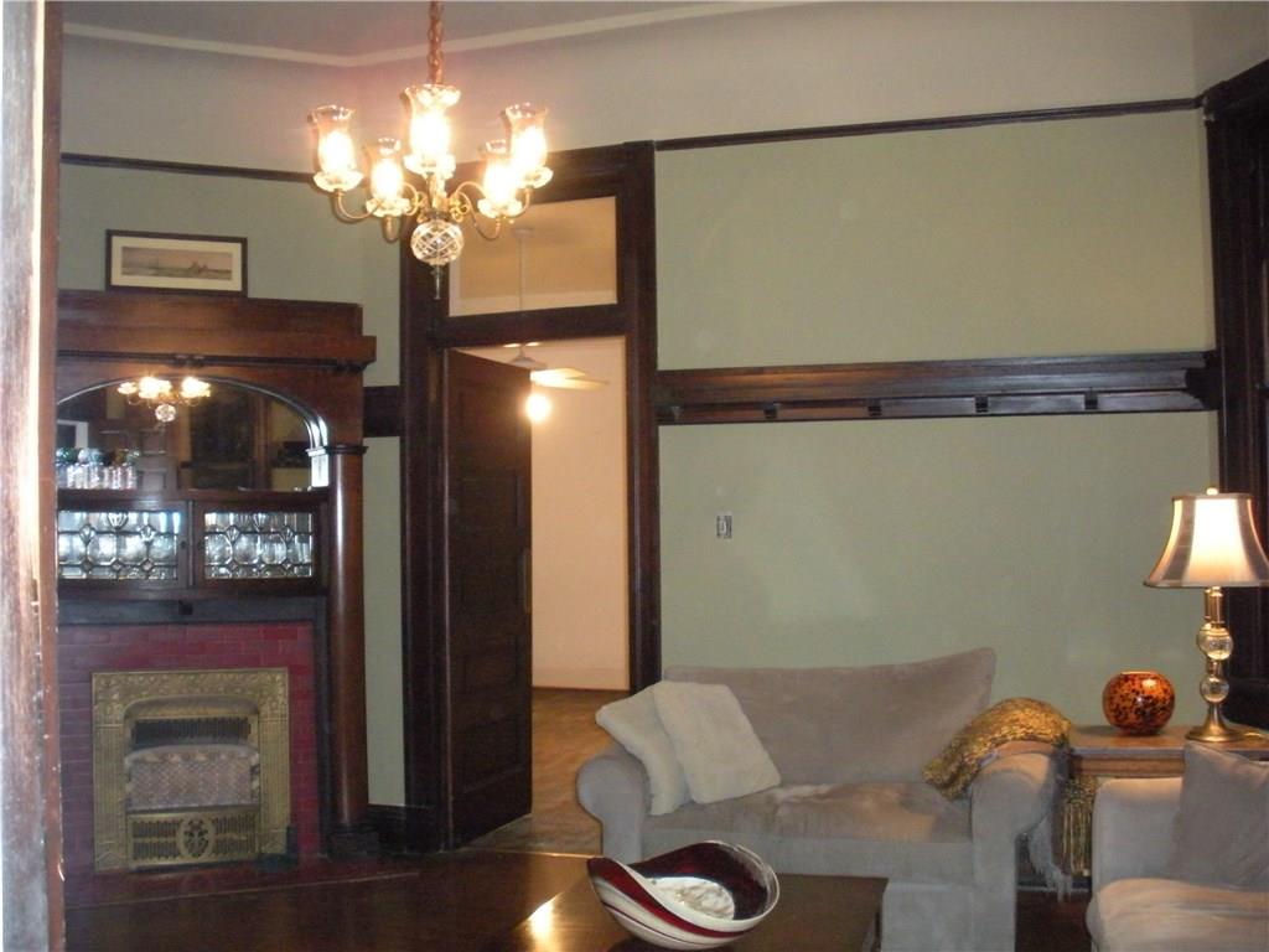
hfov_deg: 51.4
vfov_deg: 39.7
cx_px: 634
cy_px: 476
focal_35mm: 36
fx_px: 1320
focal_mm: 6.3
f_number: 3.5
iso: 800
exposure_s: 1/60
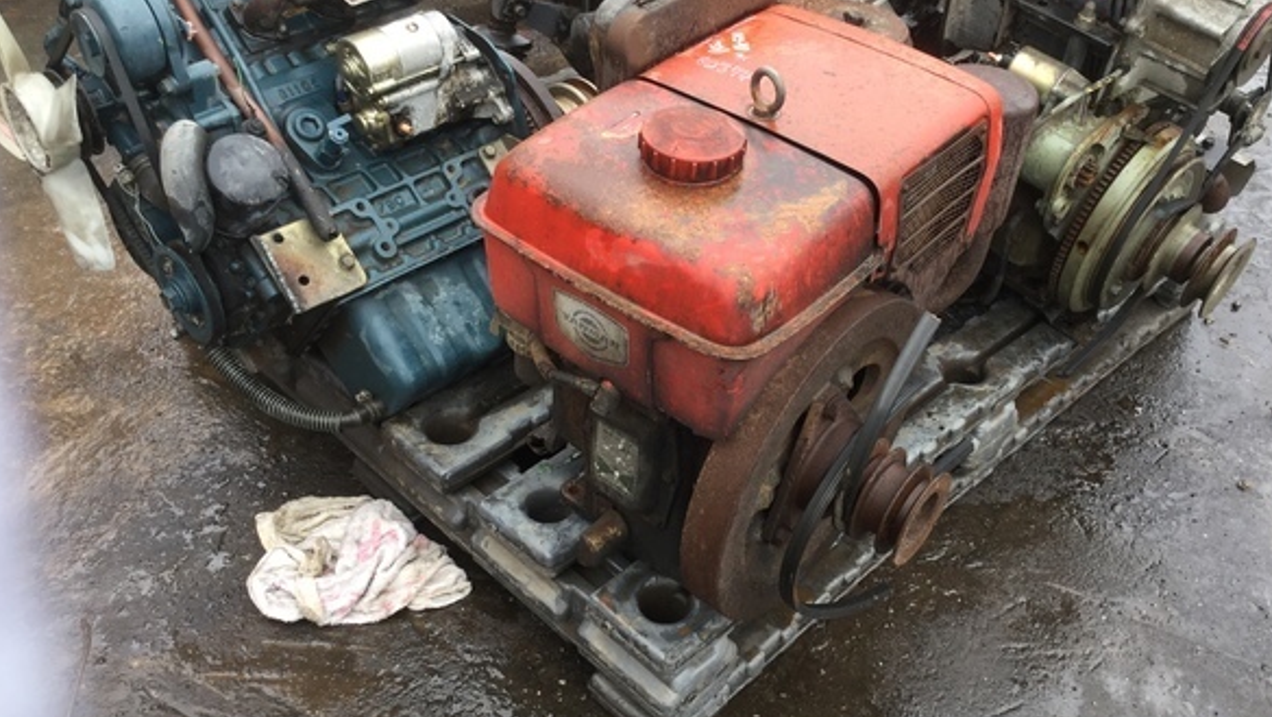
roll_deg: -0.8
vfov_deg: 32.0
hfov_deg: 54.0
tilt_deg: -41.4
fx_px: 1248
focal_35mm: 37
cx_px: 677
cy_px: 366
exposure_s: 1/120
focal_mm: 3.3
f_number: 2.4
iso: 40
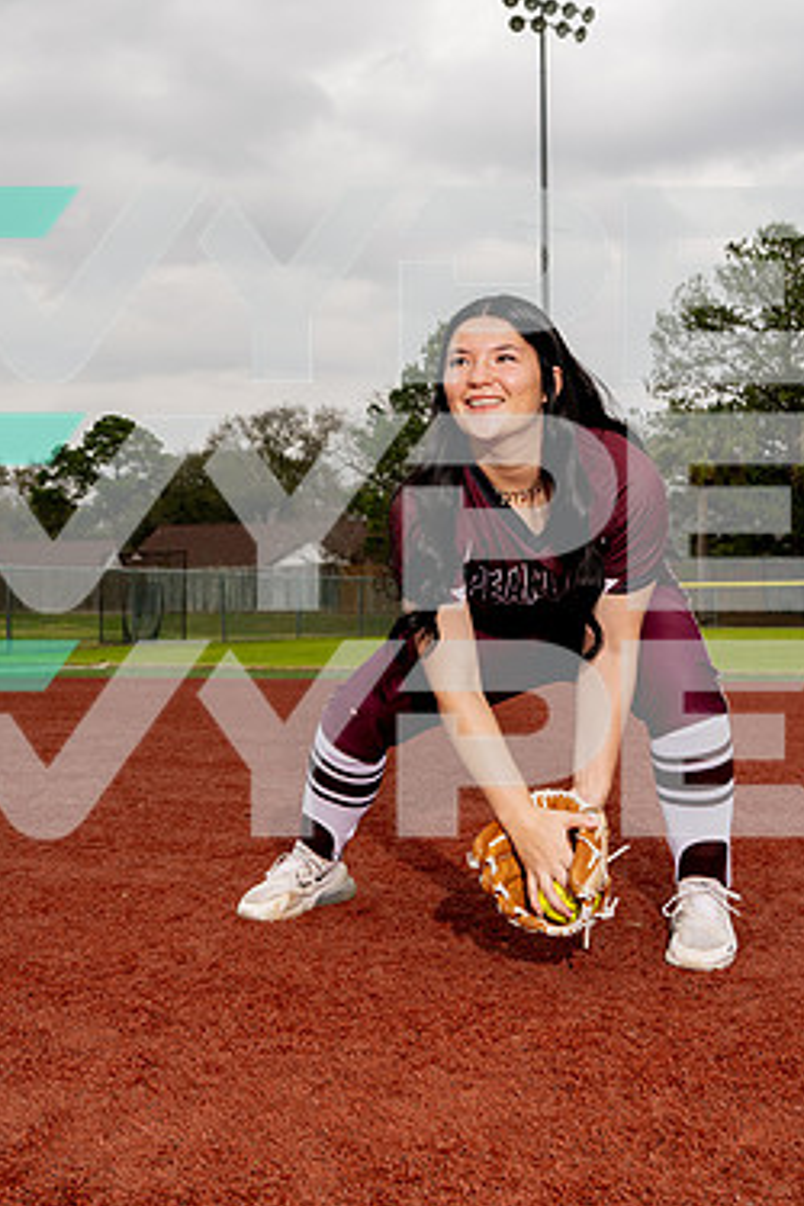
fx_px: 1407
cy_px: 515
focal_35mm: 42
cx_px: 367
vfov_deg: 46.3
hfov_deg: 31.9
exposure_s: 1/250
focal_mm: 35
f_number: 7.1
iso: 100
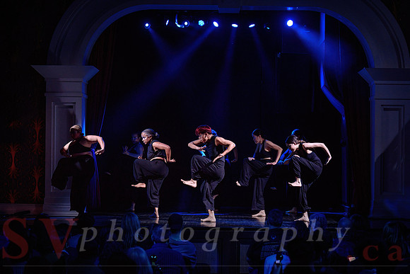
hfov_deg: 25.7
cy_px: 153
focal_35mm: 79
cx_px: 230
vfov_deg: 17.3
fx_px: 899
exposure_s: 1/200
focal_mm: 70
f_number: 2.8
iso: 1600
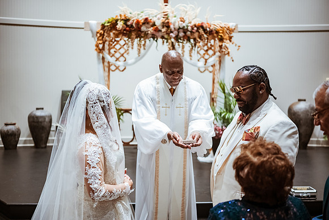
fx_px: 320
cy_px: 110
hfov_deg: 54.4
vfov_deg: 37.9
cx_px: 164
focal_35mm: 35
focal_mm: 35
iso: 1250
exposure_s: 1/500
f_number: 1.8
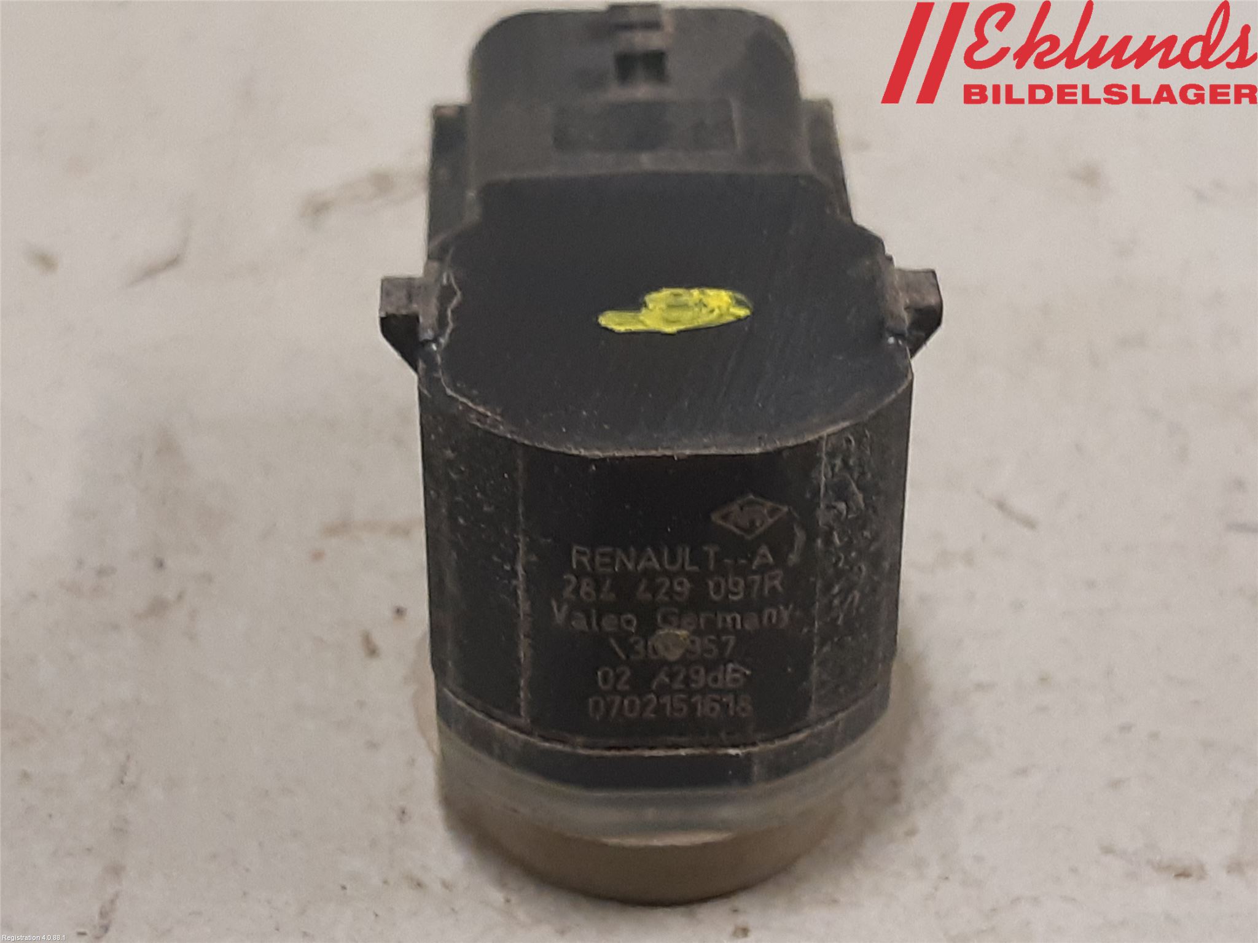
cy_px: 472
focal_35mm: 26
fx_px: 945
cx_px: 629
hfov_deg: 67.3
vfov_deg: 53.1
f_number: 1.7
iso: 160
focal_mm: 3.93
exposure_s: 1/50
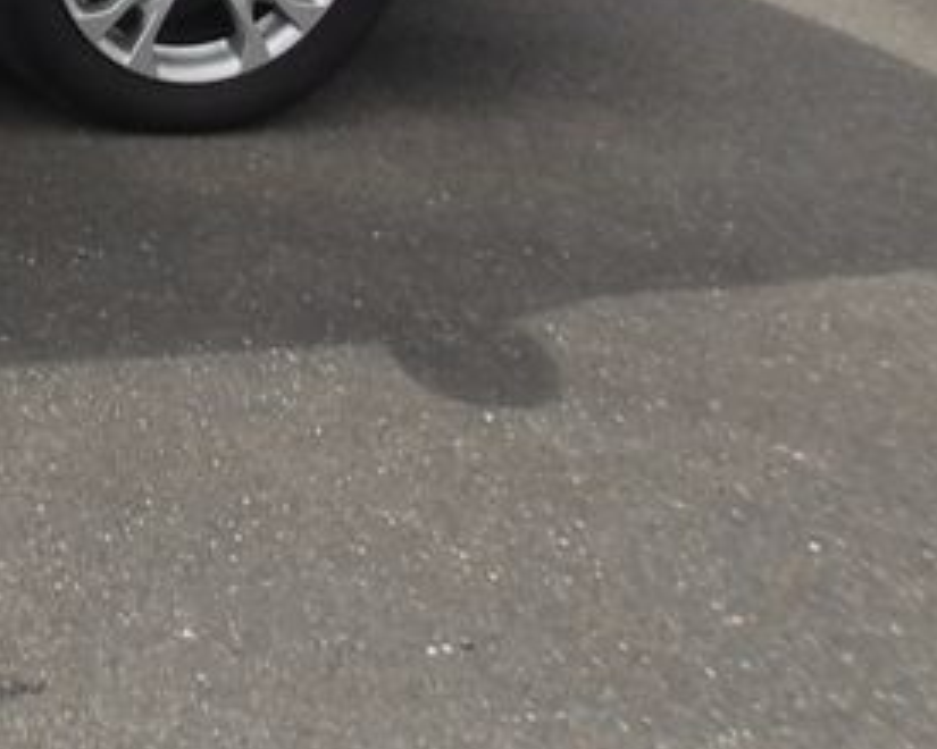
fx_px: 2718
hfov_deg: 16.2
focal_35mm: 98
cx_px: -794
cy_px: -422
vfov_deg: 14.5
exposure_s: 1/98
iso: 100
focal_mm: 4.9
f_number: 10.4
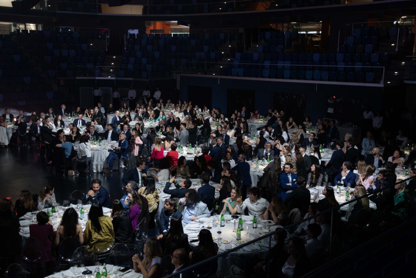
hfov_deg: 45.4
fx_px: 497
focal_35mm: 43
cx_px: 208
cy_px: 139
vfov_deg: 31.2
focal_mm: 43
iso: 2000
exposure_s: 1/200
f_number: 2.8
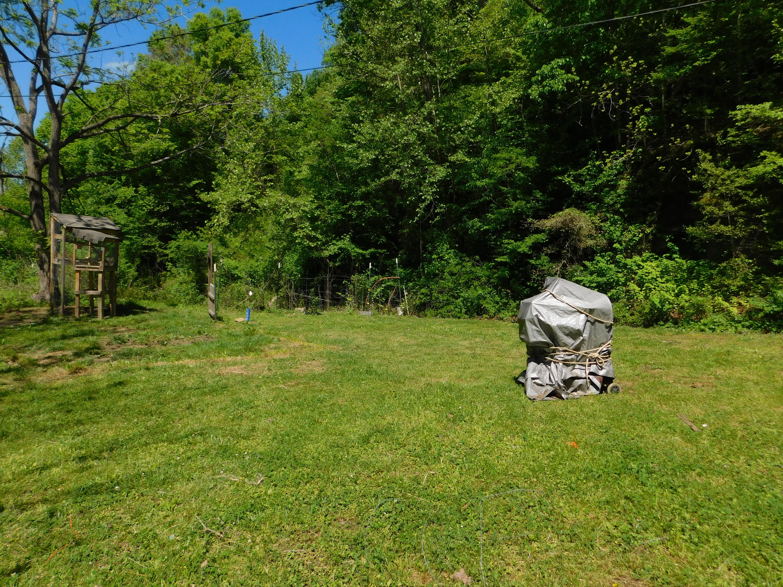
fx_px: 520
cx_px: 392
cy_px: 294
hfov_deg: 73.9
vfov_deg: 58.9
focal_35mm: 23
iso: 125
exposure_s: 1/500
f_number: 6
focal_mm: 4
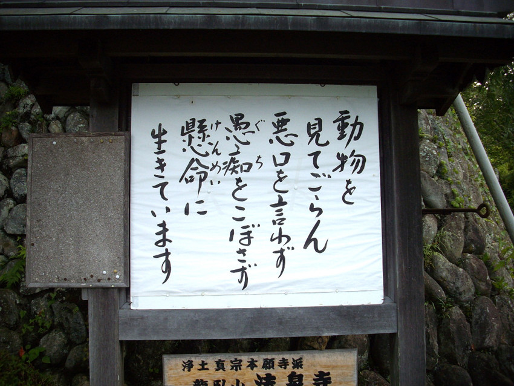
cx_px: 257
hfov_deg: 50.1
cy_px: 193
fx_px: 550
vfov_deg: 38.7
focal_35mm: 37
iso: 80
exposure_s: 1/250
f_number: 2.8
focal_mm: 6.2
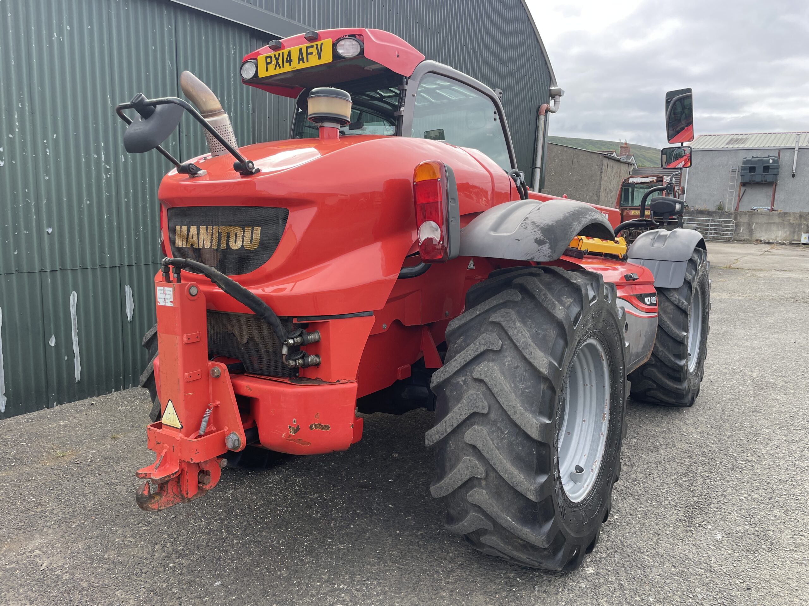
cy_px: 303
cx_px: 404
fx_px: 608
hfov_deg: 67.3
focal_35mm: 26
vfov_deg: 53.1
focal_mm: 4.2
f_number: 1.6
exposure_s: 1/575
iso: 32
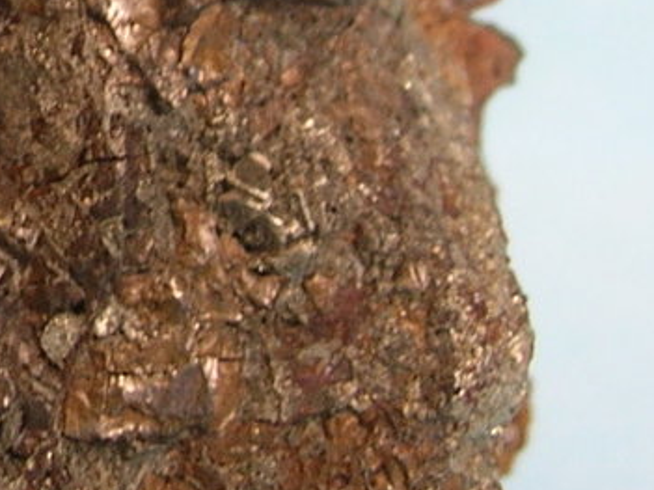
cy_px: 3
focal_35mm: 164
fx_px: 3097
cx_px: -307
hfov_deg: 11.6
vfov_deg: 9.0
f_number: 2.7
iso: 50
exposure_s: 1/10.1
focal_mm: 6
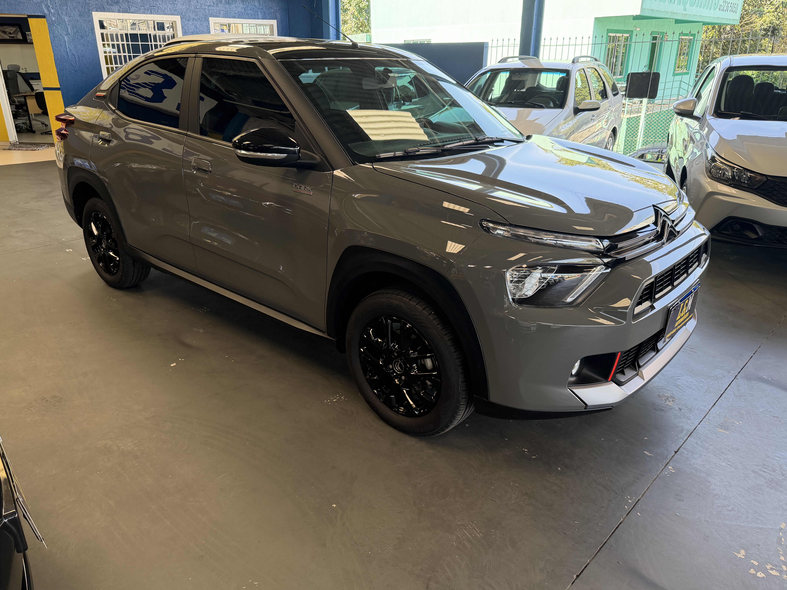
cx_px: 392
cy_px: 300
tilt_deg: -23.0
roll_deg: +0.1
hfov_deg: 69.4
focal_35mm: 25
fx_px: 568
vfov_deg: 54.9
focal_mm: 6.76
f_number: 1.78
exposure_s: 1/222
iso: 200
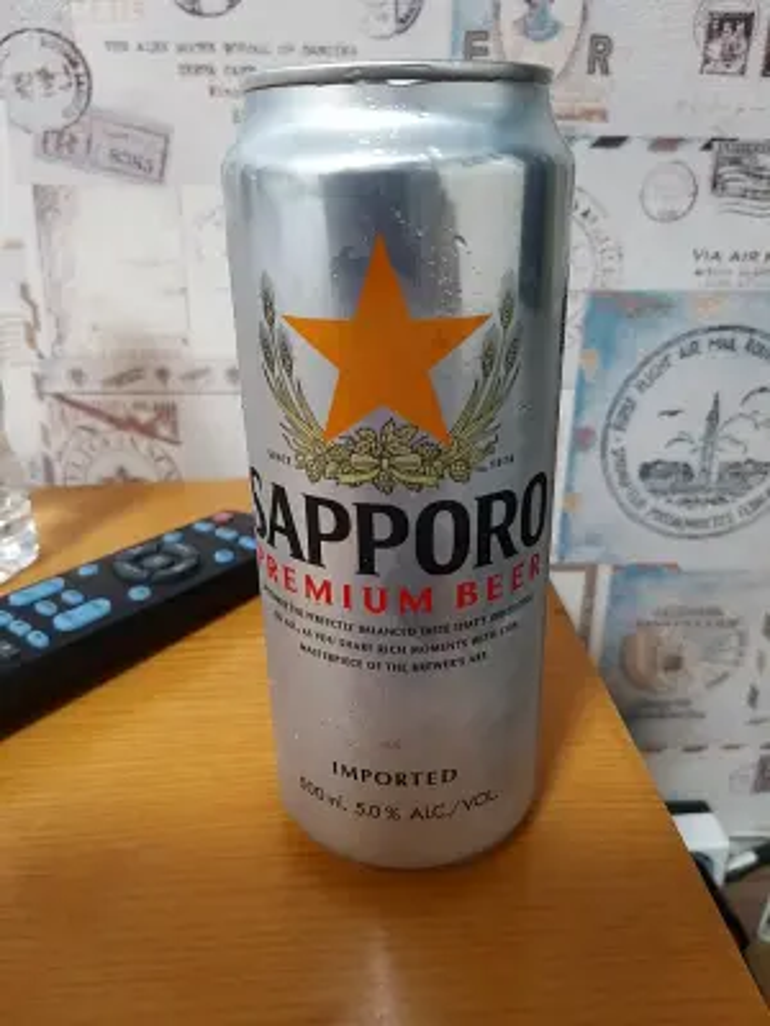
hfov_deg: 51.4
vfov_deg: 65.3
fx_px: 801
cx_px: 385
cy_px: 513
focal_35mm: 27
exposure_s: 1/33
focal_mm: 3.93
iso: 250
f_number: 1.7
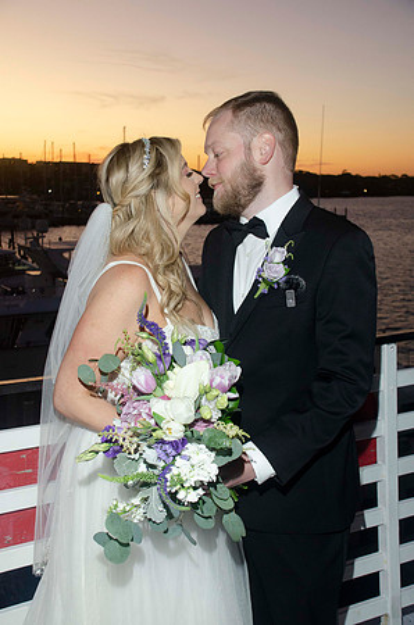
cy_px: 312
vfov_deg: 42.4
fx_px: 806
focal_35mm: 46
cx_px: 207
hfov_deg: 28.8
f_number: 5.6
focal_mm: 31
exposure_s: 1/100
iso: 800
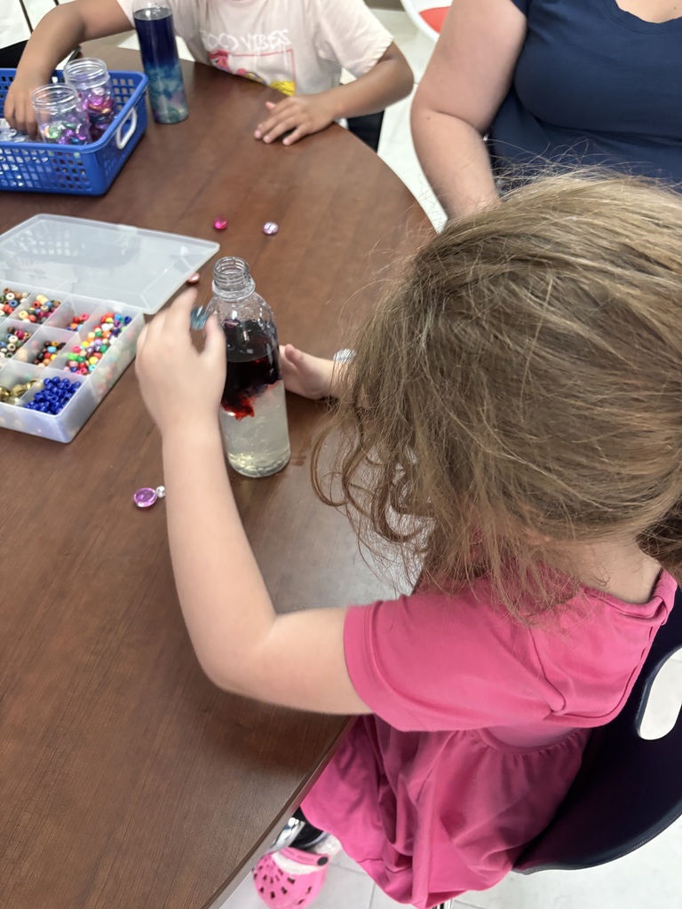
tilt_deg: -49.0
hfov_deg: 53.1
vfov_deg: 67.3
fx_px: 683
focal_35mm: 26
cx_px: 341
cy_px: 454
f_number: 1.6
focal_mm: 5.96
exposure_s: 1/60
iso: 400
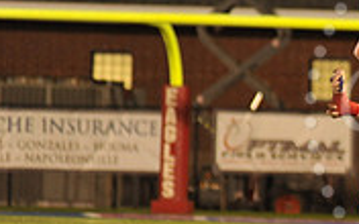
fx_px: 6565
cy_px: 110
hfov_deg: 3.1
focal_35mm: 671
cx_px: 500
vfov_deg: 2.0
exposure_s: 1/200
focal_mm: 200
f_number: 2.8
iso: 2000
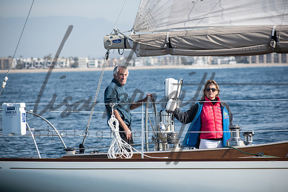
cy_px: 96
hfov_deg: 10.5
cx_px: 144
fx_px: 1560
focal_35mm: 195
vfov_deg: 7.0
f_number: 5.6
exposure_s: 1/500
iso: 100
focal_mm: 130
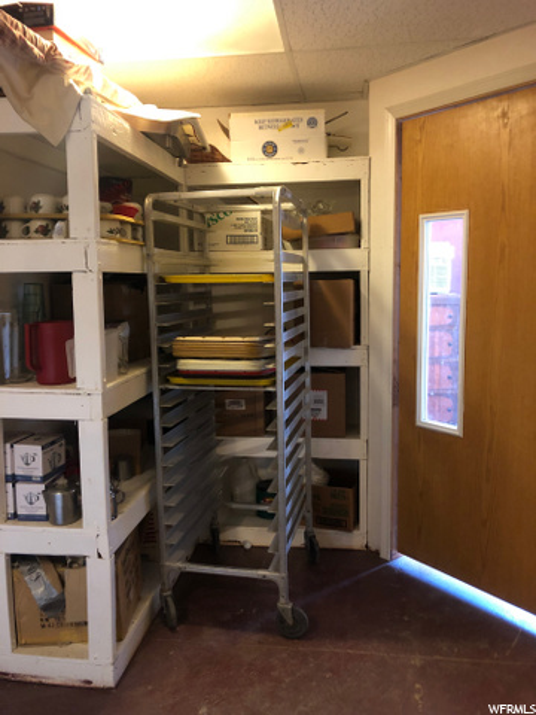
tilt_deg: -6.1
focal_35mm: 28
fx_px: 578
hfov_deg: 49.7
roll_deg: +1.4
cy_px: 358
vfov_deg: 63.4
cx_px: 268
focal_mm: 3.99
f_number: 1.8
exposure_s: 1/5
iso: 80
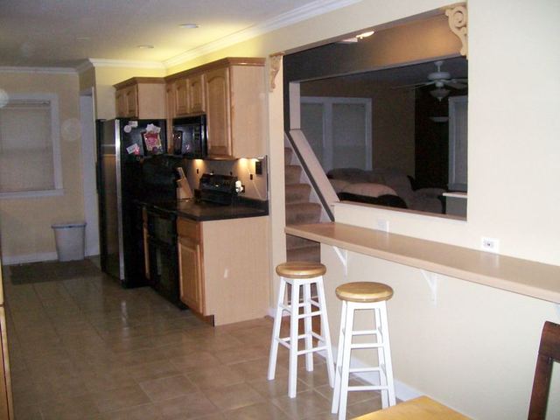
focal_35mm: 35
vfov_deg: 40.7
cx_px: 280
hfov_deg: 52.6
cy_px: 210
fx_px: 566
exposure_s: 1/125
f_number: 2.8
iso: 400
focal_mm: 5.8
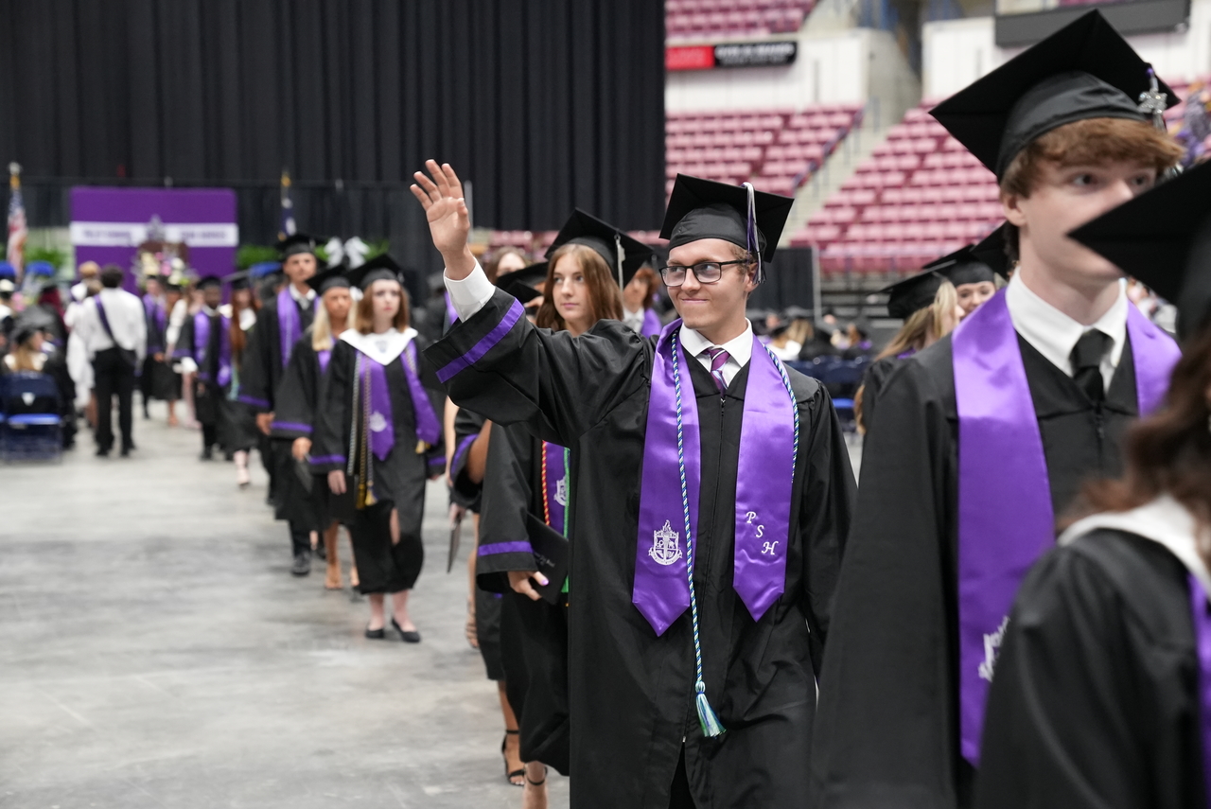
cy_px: 404
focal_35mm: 70
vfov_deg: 19.5
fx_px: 2356
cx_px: 606
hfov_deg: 28.8
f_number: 4
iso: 6400
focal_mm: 70
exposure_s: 1/125
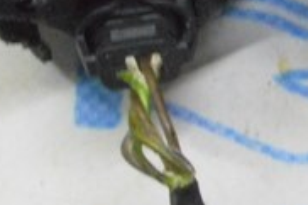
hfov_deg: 6.3
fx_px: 2744
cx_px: 543
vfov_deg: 4.2
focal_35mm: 321
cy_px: -113
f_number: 20
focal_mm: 38
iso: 6400
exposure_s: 1/20
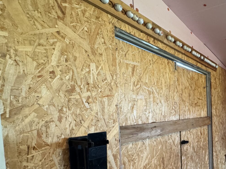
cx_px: 209
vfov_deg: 50.0
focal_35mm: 27
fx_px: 176
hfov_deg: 55.5
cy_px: 119
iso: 320
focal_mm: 2.22
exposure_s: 1/60
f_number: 2.2
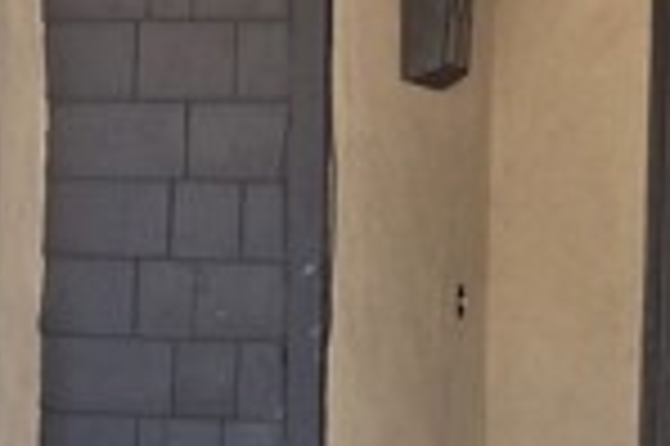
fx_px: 2156
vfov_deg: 11.7
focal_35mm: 116
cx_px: 432
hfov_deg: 17.6
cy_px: 383
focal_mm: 3.98
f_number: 1.8
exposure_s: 1/120
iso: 32
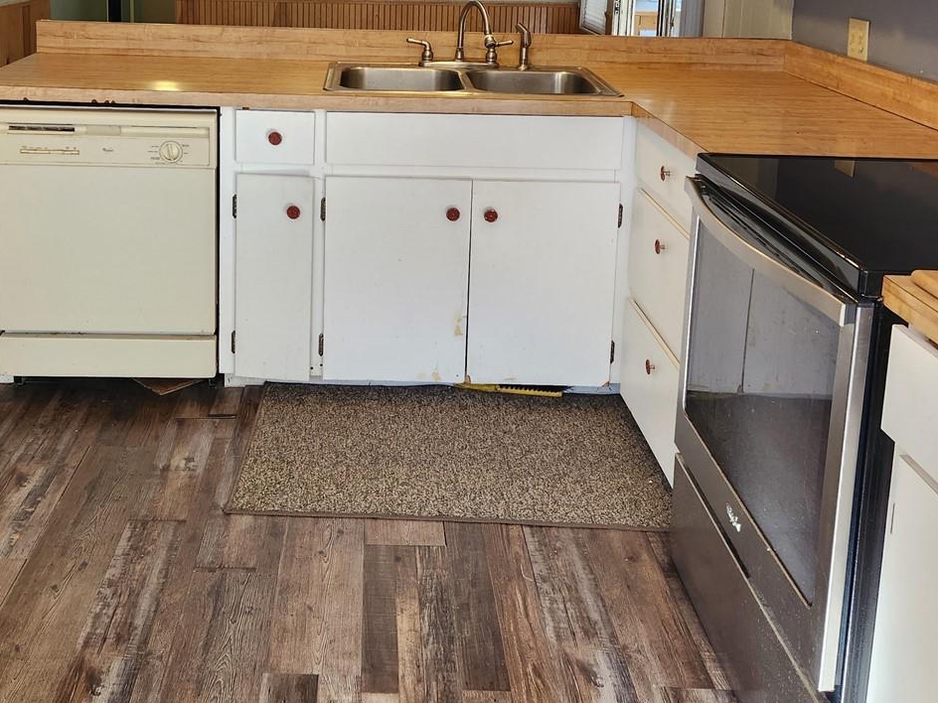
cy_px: 119
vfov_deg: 35.4
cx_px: 367
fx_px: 1057
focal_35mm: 39
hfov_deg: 47.5
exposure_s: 1/120
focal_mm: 5.4
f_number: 1.8
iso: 125
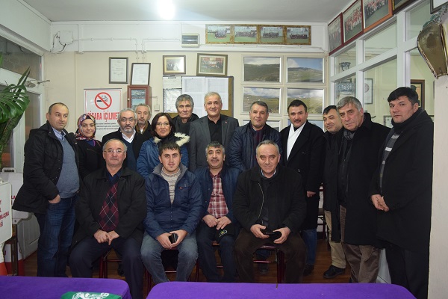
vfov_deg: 47.9
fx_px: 336
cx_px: 224
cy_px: 150
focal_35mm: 27
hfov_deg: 67.4
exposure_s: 1/60
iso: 1800
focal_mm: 18
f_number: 3.5
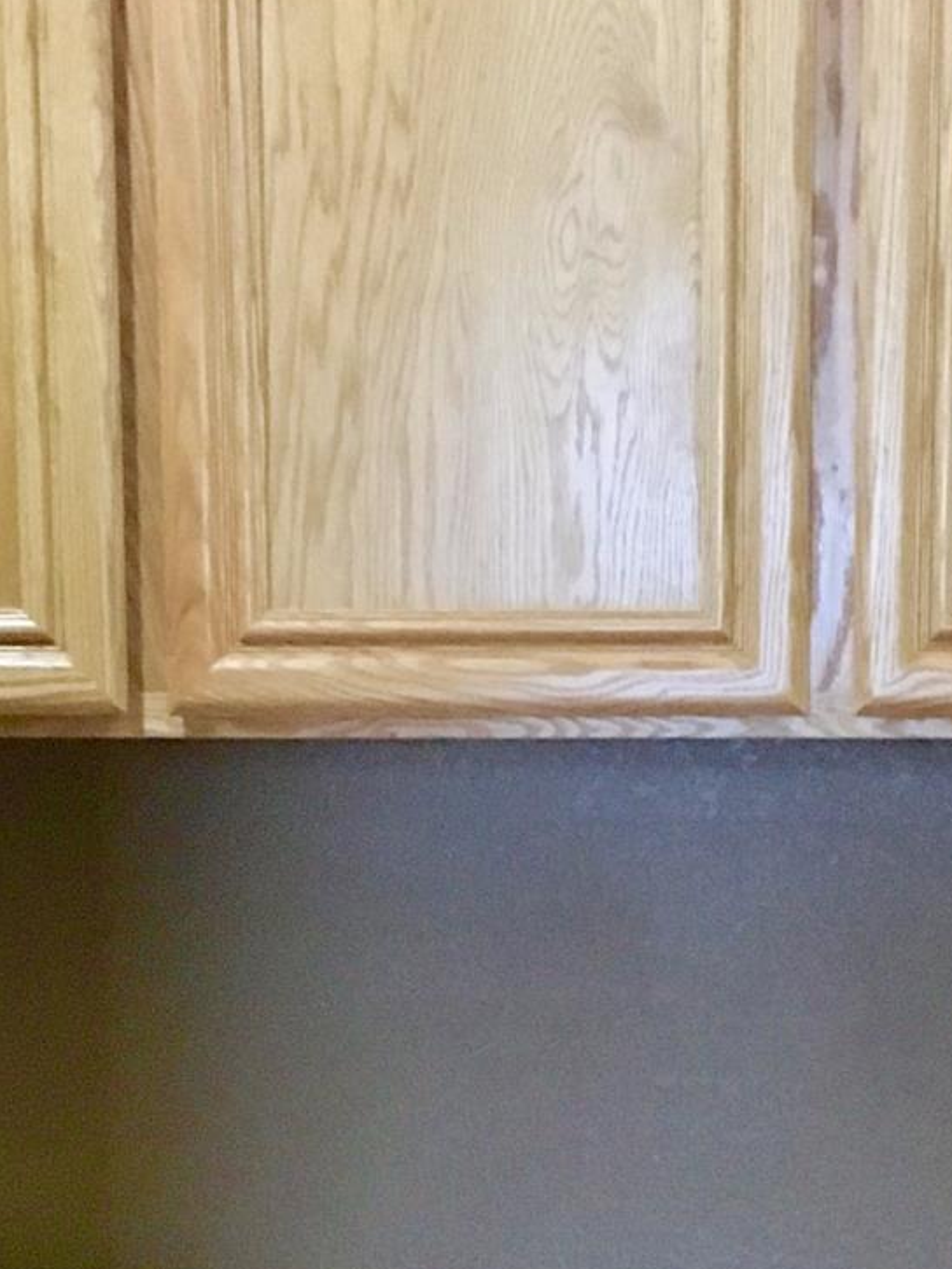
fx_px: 2933
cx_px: 555
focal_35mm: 80
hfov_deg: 18.4
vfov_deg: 24.0
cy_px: 1029
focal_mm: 4.15
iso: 320
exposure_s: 1/15
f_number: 2.2
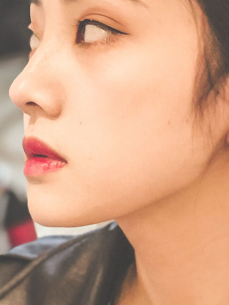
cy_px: 286
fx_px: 1279
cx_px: 83
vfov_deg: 13.5
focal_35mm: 145
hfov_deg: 10.2
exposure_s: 1/25
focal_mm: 6
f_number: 2.4
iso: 160
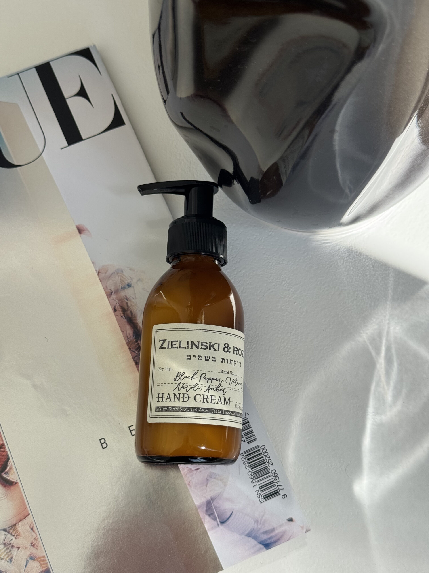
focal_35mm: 48
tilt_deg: -75.8
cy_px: 286
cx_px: 214
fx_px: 793
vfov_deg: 39.7
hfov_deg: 30.3
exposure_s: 1/832
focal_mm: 6.76
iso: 64
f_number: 1.78
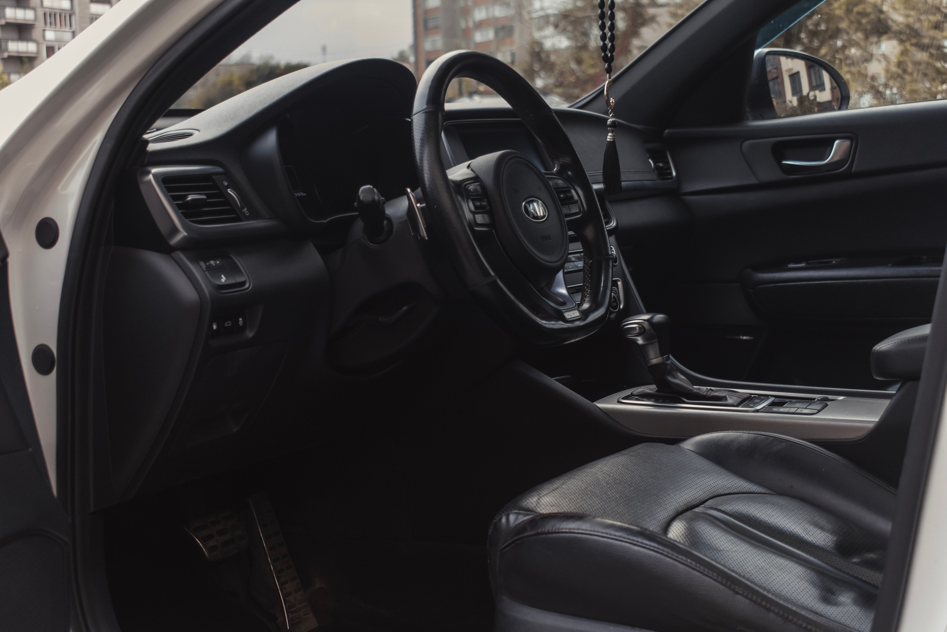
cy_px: 316
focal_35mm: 60
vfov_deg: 22.6
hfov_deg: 33.4
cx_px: 474
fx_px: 1578
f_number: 4.8
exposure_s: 1/160
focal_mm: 40
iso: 1600
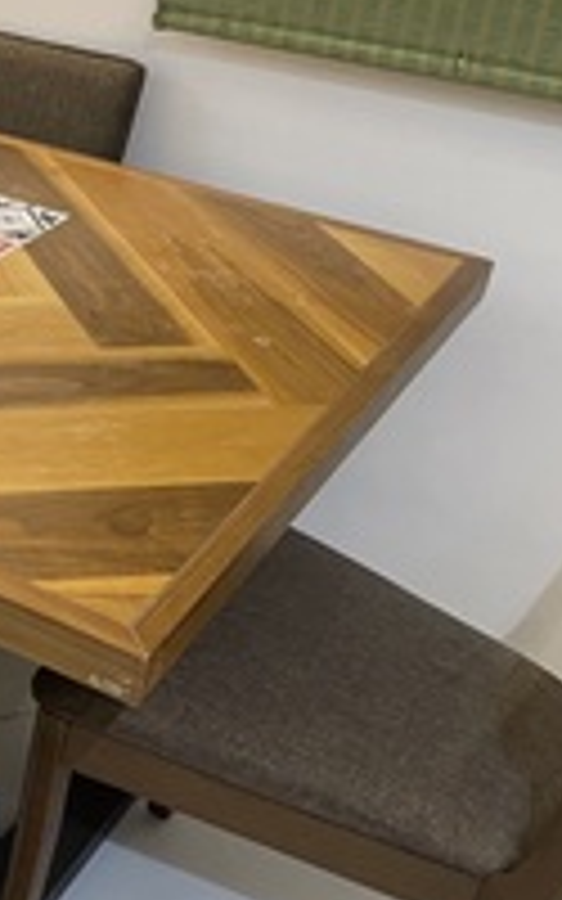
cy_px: 425
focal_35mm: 63
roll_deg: -3.6
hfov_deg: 18.7
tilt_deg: -30.0
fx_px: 1544
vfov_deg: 32.5
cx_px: -227
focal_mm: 4.2
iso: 125
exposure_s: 1/60
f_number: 1.6
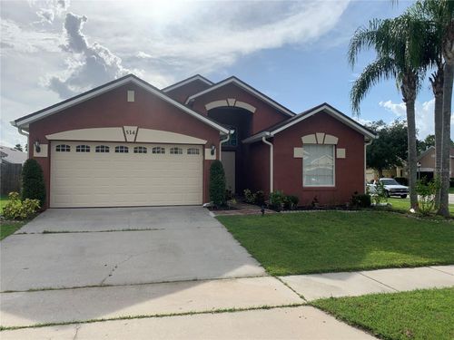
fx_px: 341
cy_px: 170
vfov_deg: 53.1
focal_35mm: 26
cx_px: 227
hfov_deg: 67.3
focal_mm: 4.25
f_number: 1.8
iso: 25
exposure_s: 1/4274
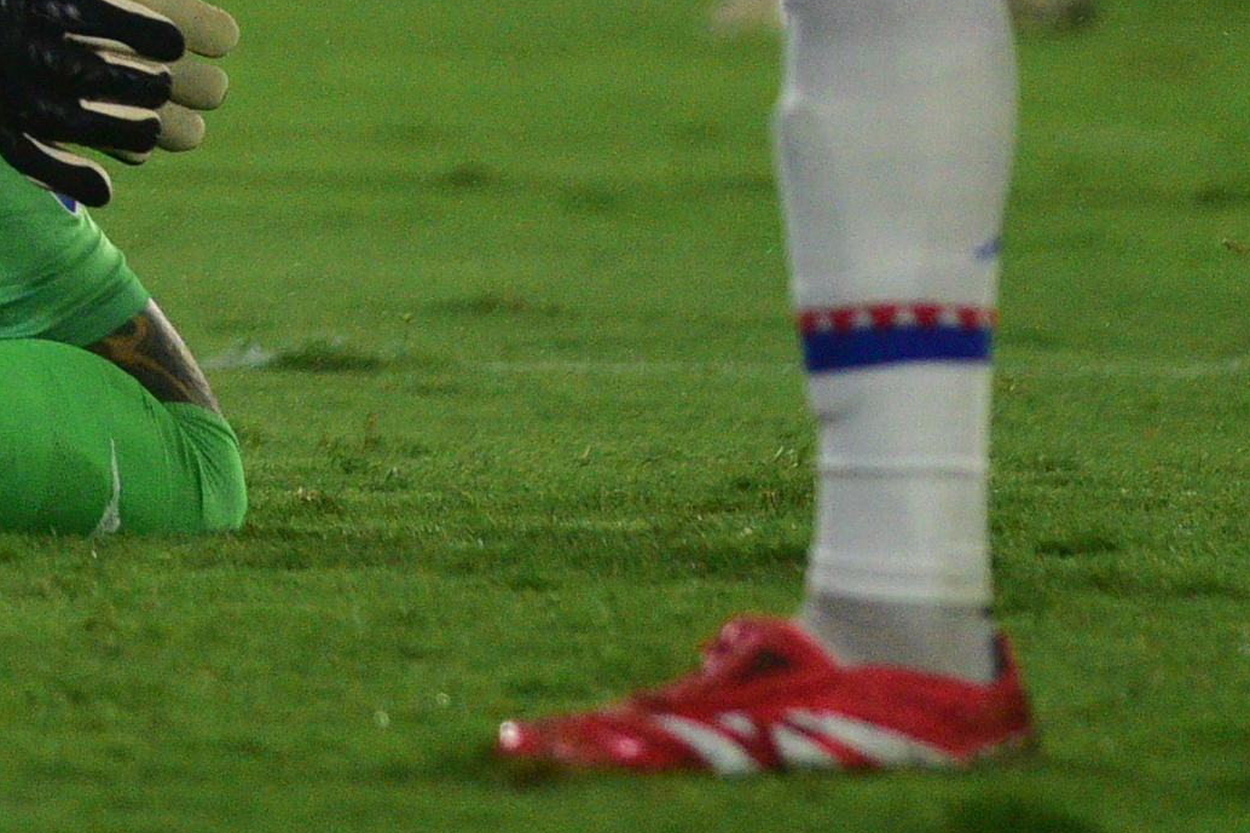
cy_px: -1076
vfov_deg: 0.9
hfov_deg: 1.3
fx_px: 55612
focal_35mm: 1602
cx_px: -1115
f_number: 4
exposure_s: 1/1600
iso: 3200
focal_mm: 300
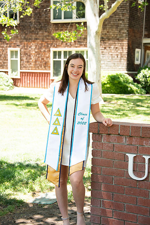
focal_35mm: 70
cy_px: 112
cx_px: 75
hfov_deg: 19.5
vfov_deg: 28.8
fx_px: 437
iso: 640
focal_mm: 70
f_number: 5.6
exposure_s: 1/320
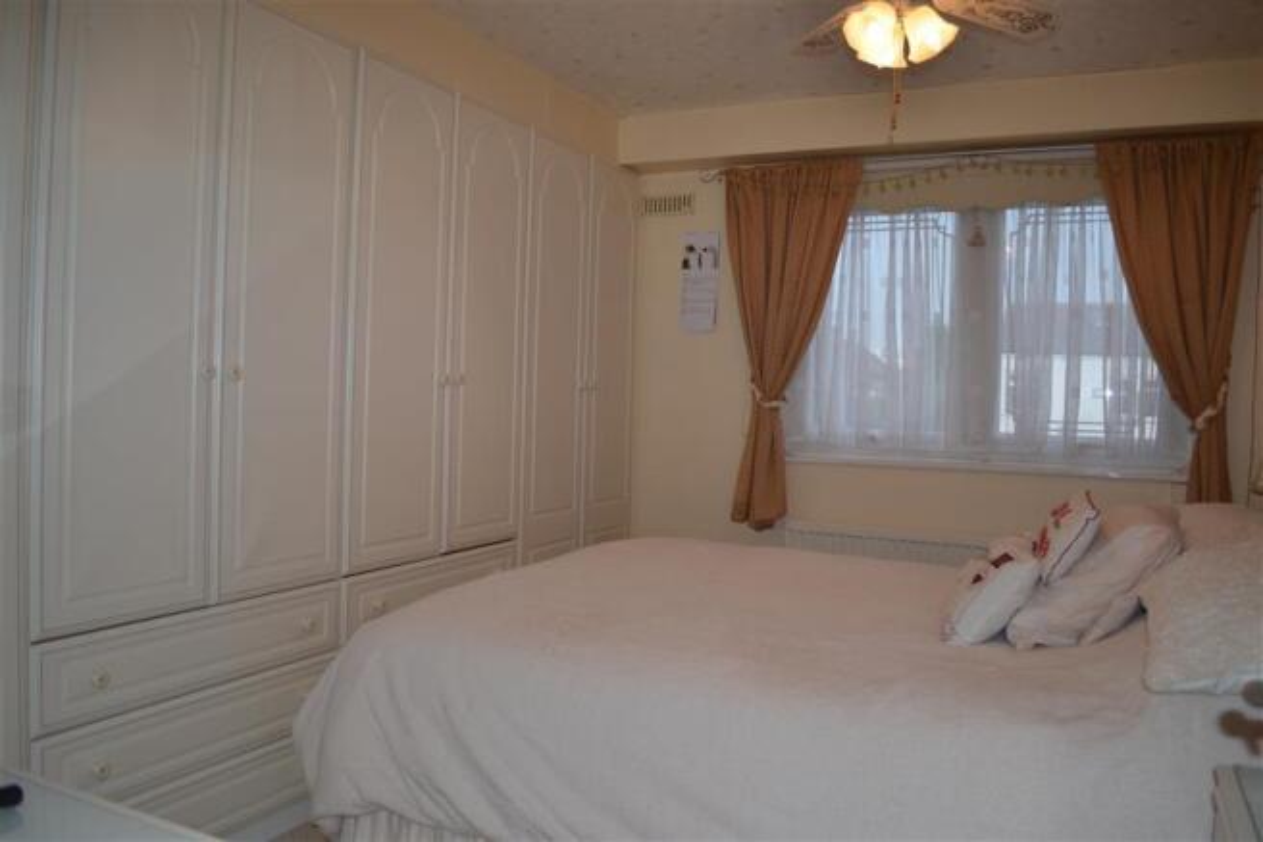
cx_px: 632
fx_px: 947
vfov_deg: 47.9
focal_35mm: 27
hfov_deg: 67.4
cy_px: 421
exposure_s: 1/60
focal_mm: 18
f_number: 3.5
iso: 100
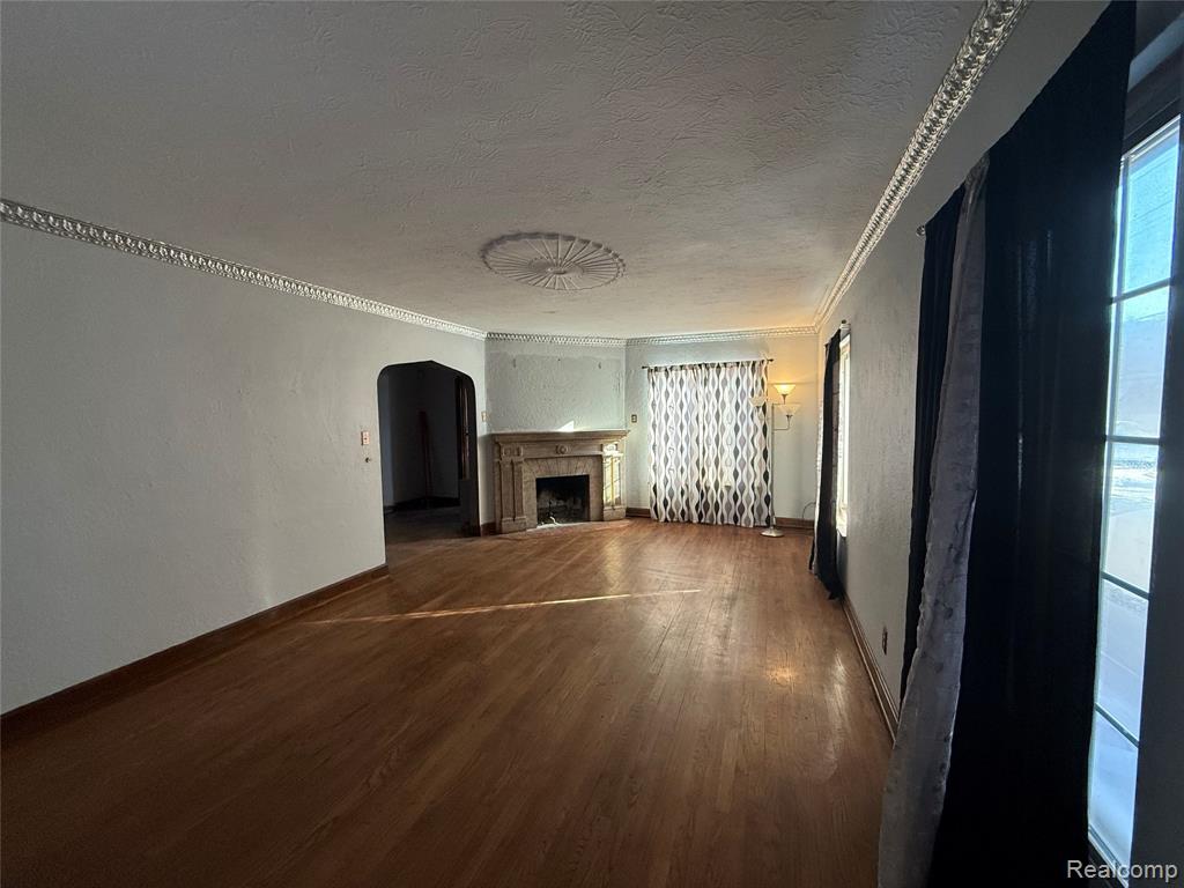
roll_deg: +0.7
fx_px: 479
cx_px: 592
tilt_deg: -3.3
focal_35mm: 14
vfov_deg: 85.7
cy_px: 444
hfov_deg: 102.1
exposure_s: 1/120
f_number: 2.2
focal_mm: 2.22
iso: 320
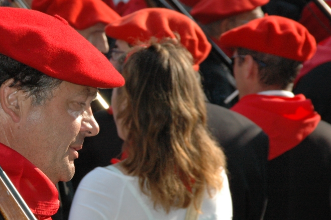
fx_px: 2544
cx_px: 78
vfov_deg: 5.0
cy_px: 123
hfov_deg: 7.4
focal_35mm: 277
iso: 800
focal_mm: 120
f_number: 10
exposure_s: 1/400
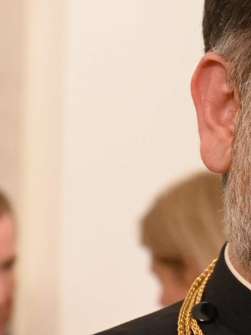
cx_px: 365
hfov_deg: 6.2
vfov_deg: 8.3
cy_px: 146
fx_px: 2293
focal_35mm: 237
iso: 6400
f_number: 5
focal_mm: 65
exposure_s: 1/60
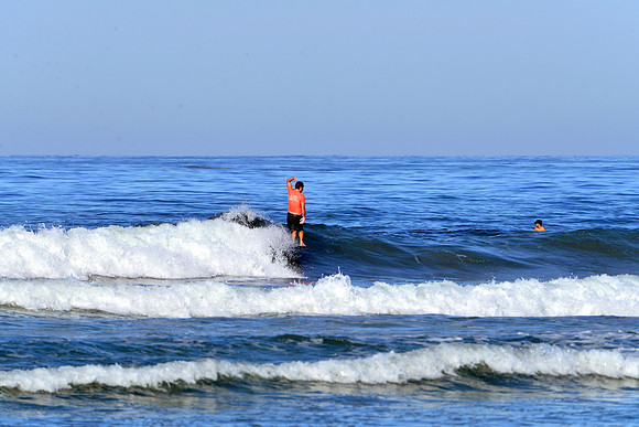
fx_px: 9764
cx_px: 320
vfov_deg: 2.5
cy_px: 214
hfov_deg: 3.7
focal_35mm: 550
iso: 320
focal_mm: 550
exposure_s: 1/640
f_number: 11
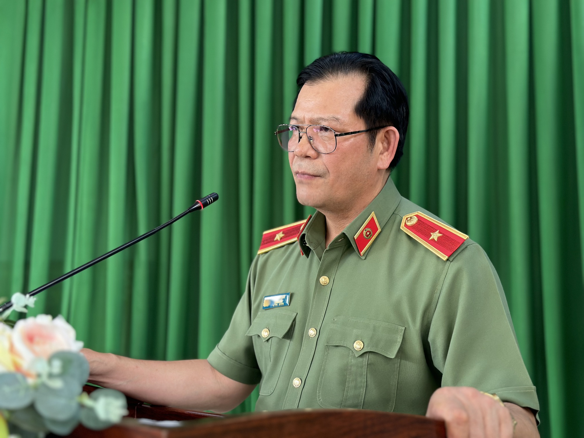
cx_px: 292
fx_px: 810
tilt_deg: +4.7
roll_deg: -0.6
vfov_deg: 30.3
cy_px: 219
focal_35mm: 48
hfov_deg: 39.7
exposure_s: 1/50
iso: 125
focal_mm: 6.86
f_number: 1.78
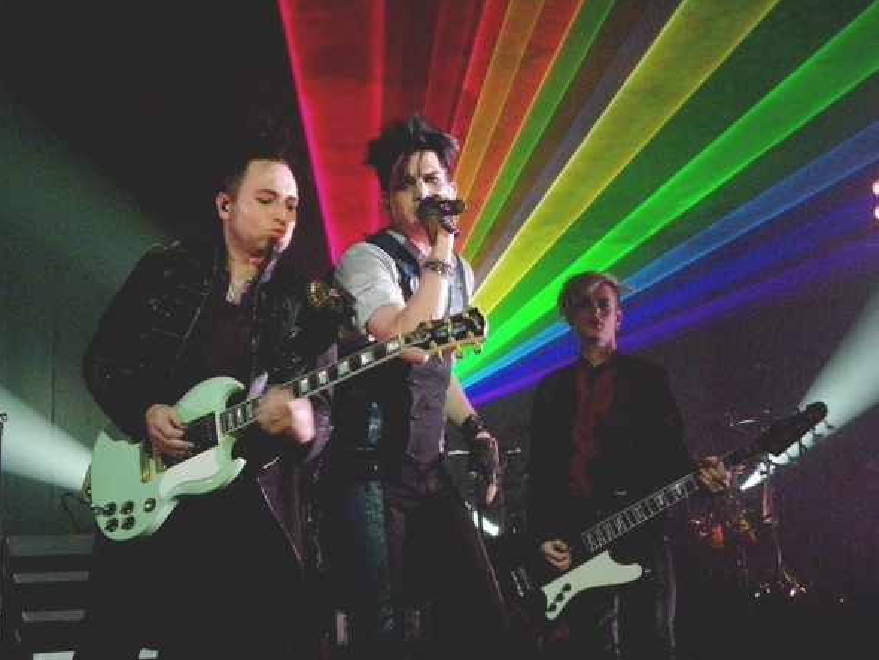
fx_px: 1550
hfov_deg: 31.7
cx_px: 444
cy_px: 332
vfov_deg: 24.0
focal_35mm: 61
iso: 800
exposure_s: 1/60
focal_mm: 10.7
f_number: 3.5
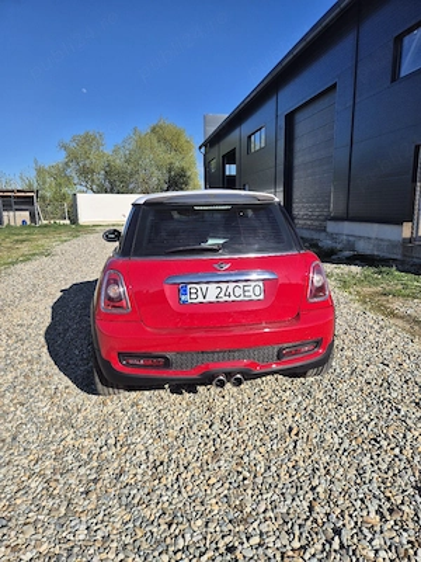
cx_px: 210
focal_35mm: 23
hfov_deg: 58.9
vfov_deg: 73.9
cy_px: 281
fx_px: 373
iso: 25
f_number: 1.8
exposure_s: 1/2500
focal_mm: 5.4
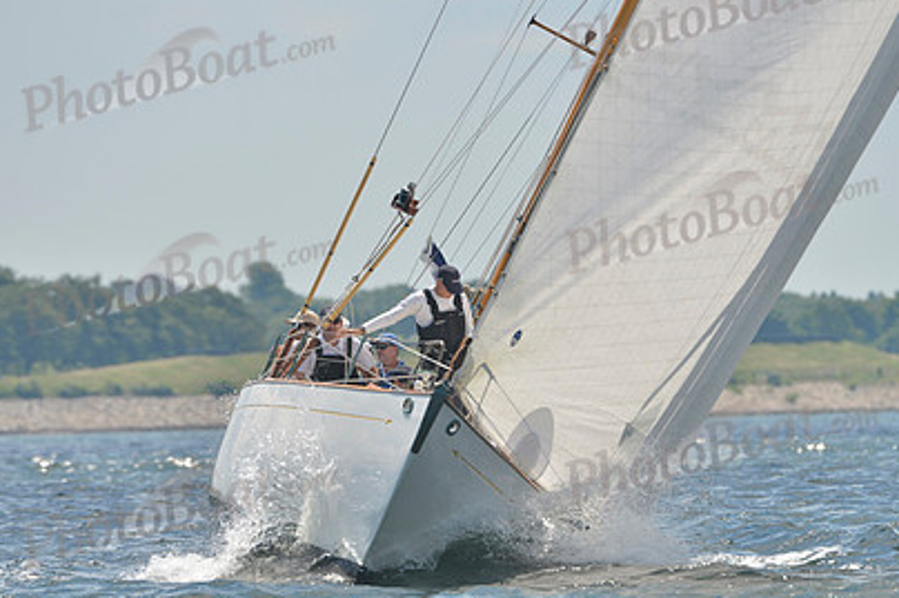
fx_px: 14352
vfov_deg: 2.4
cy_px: 363
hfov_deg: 3.6
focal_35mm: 575
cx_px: 452
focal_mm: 400
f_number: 6.3
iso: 280
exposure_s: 1/1250
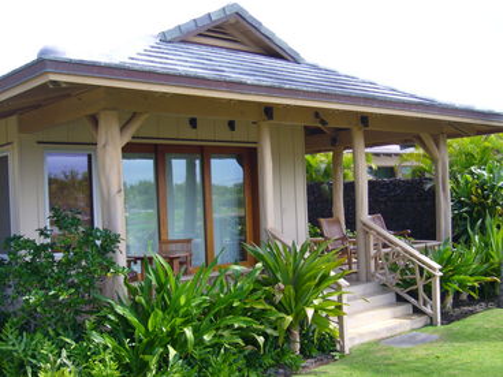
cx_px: 252
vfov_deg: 32.2
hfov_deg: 42.1
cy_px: 188
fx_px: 654
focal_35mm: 45
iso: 100
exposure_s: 1/320
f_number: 3.2
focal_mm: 7.5
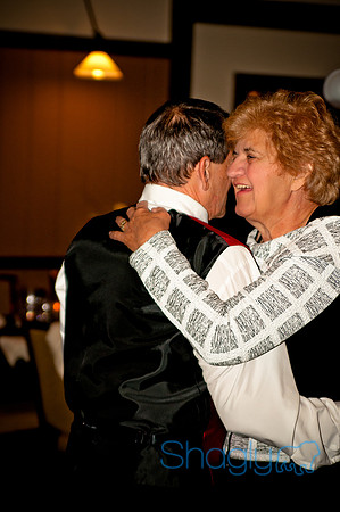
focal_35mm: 112
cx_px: 170
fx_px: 1597
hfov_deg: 12.2
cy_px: 256
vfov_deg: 18.2
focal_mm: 75
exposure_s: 1/200
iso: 400
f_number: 3.2
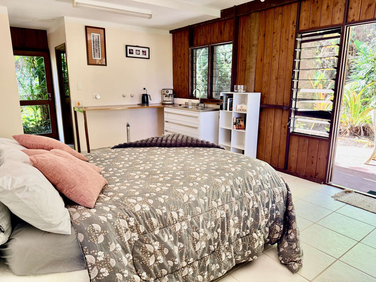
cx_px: 188
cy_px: 141
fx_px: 261
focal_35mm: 24
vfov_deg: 56.8
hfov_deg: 71.6
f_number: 1.78
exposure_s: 1/101
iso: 200
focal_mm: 6.76
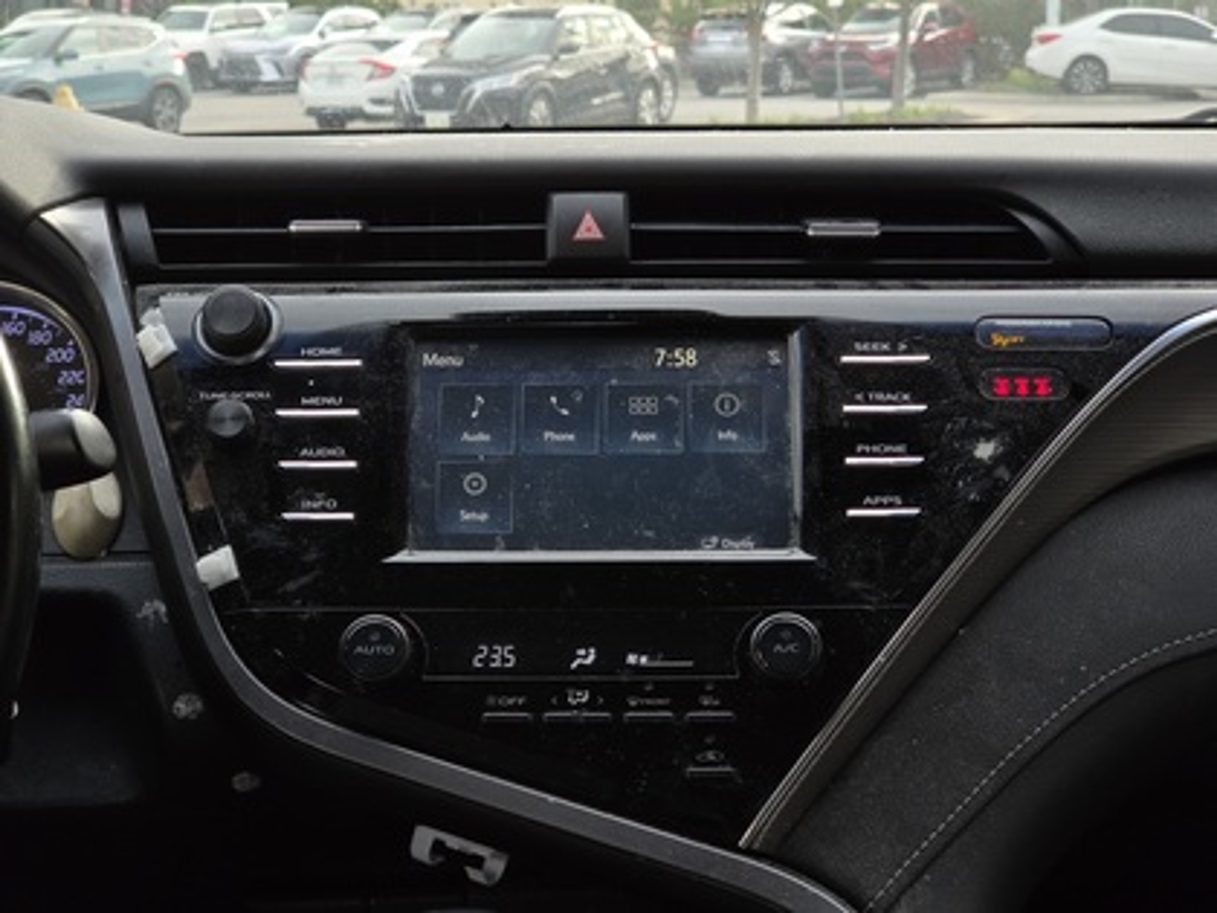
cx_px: 608
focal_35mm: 69
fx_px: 2426
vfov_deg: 21.3
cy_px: 456
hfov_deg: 28.2
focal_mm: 7
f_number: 2.4
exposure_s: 1/120
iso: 64
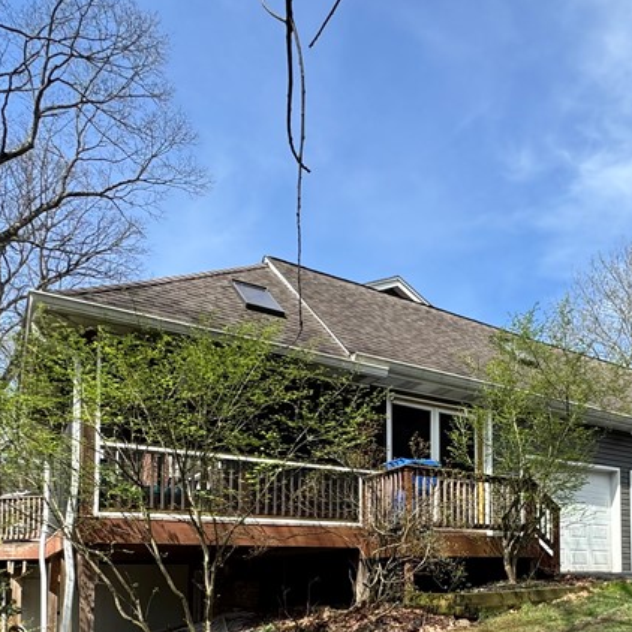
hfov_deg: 52.0
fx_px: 620
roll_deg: +1.0
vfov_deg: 49.2
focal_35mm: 30
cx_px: 463
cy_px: 548
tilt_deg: +3.3
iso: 50
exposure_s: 1/713
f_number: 2.2
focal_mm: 2.22
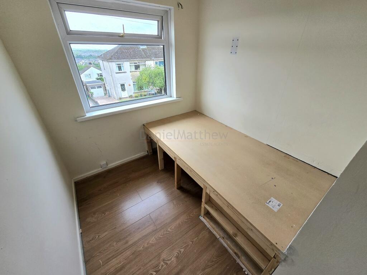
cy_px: 138
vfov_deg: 89.9
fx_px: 138
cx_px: 184
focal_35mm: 13
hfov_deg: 106.2
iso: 50
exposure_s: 1/120
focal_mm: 2.2
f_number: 2.2
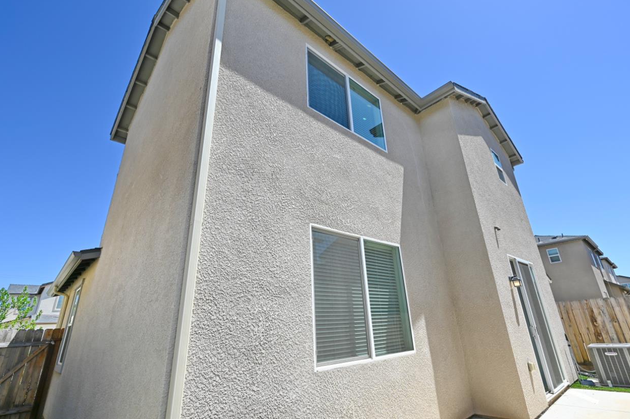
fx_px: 297
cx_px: 333
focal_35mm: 17
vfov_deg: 70.4
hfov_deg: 93.2
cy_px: 203
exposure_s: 1/400
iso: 100
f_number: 7.1
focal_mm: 14
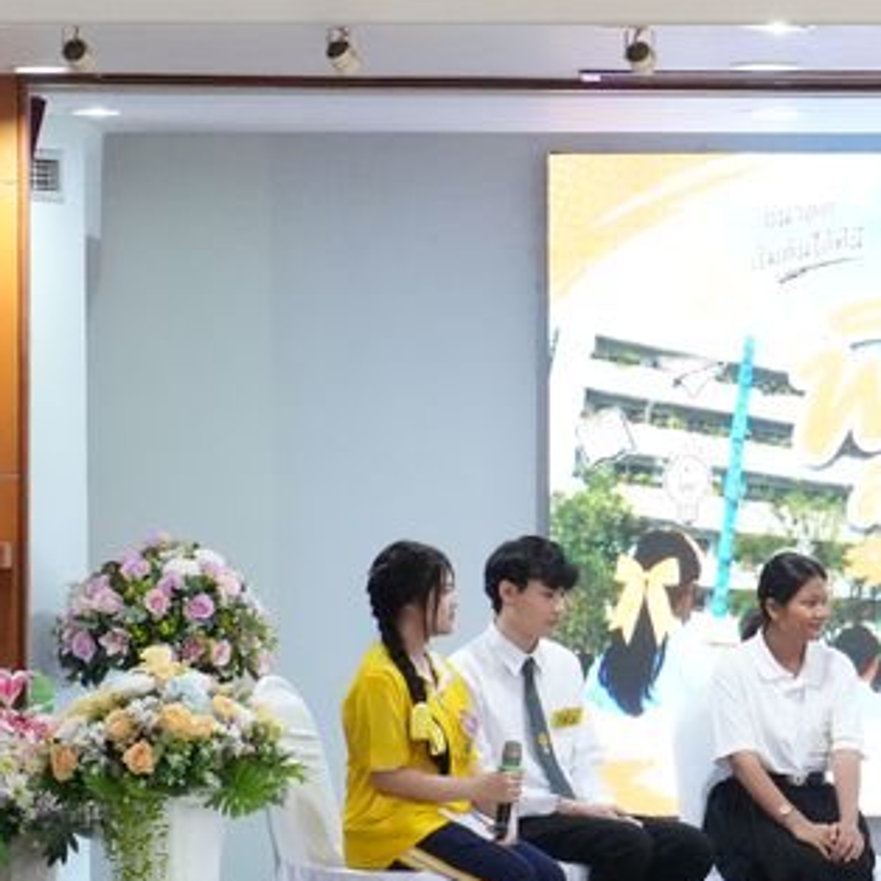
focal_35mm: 317
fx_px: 9128
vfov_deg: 5.5
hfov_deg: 5.5
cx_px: 1212
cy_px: 512
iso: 6400
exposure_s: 1/125
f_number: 5.6
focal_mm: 78
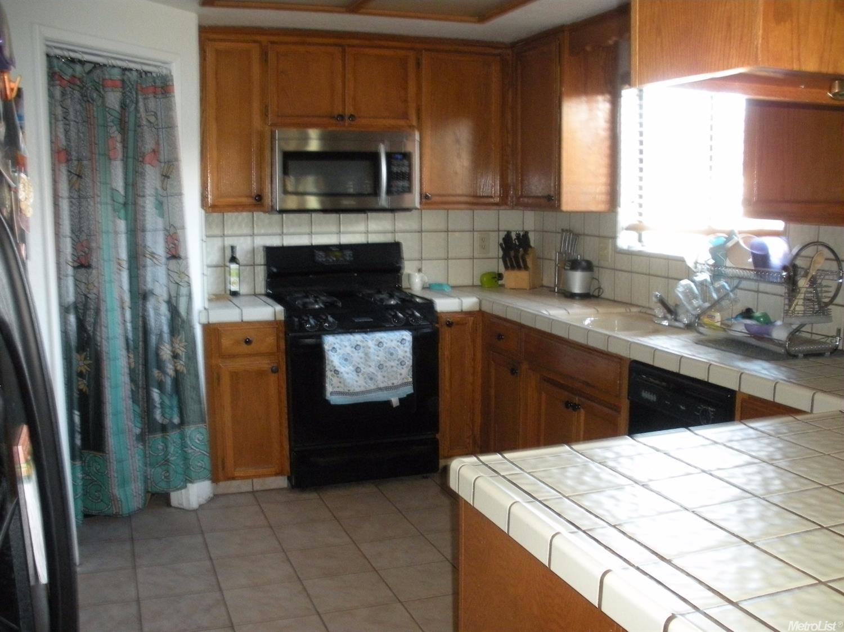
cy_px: 316
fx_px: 853
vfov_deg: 40.7
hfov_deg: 52.6
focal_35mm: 35
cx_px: 422
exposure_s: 1/30
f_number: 3.5
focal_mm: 6.3
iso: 400
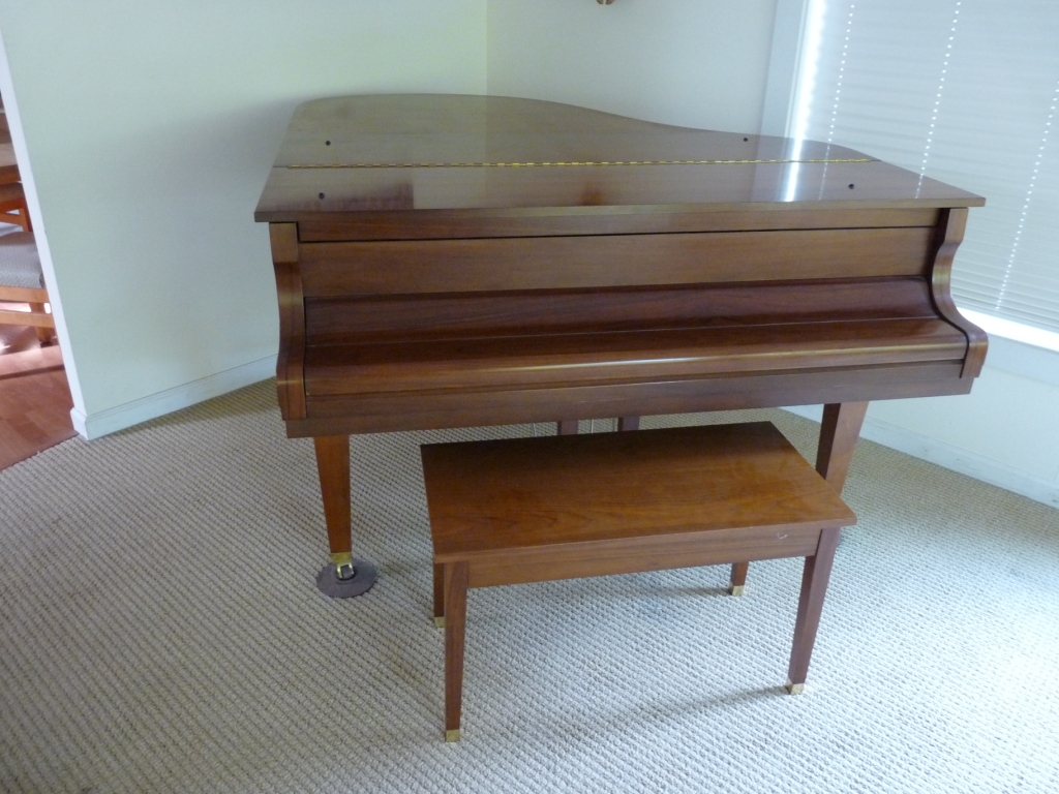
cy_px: 397
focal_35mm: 27
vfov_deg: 51.4
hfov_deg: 65.3
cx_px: 530
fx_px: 826
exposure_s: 1/10
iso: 400
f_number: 2.8
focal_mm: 4.8
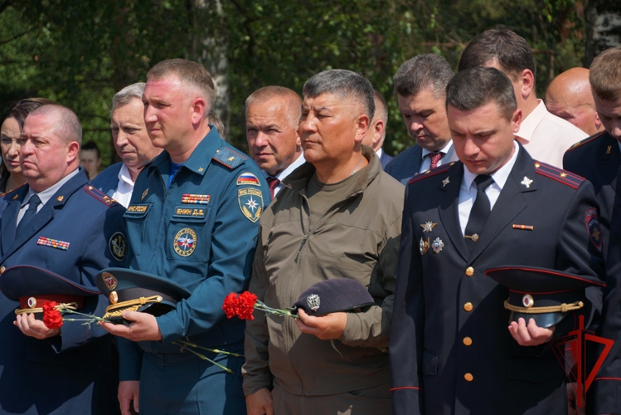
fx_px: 2588
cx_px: 310
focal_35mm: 150
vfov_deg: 9.2
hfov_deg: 13.7
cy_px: 208
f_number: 5.6
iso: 100
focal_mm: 100
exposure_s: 1/500
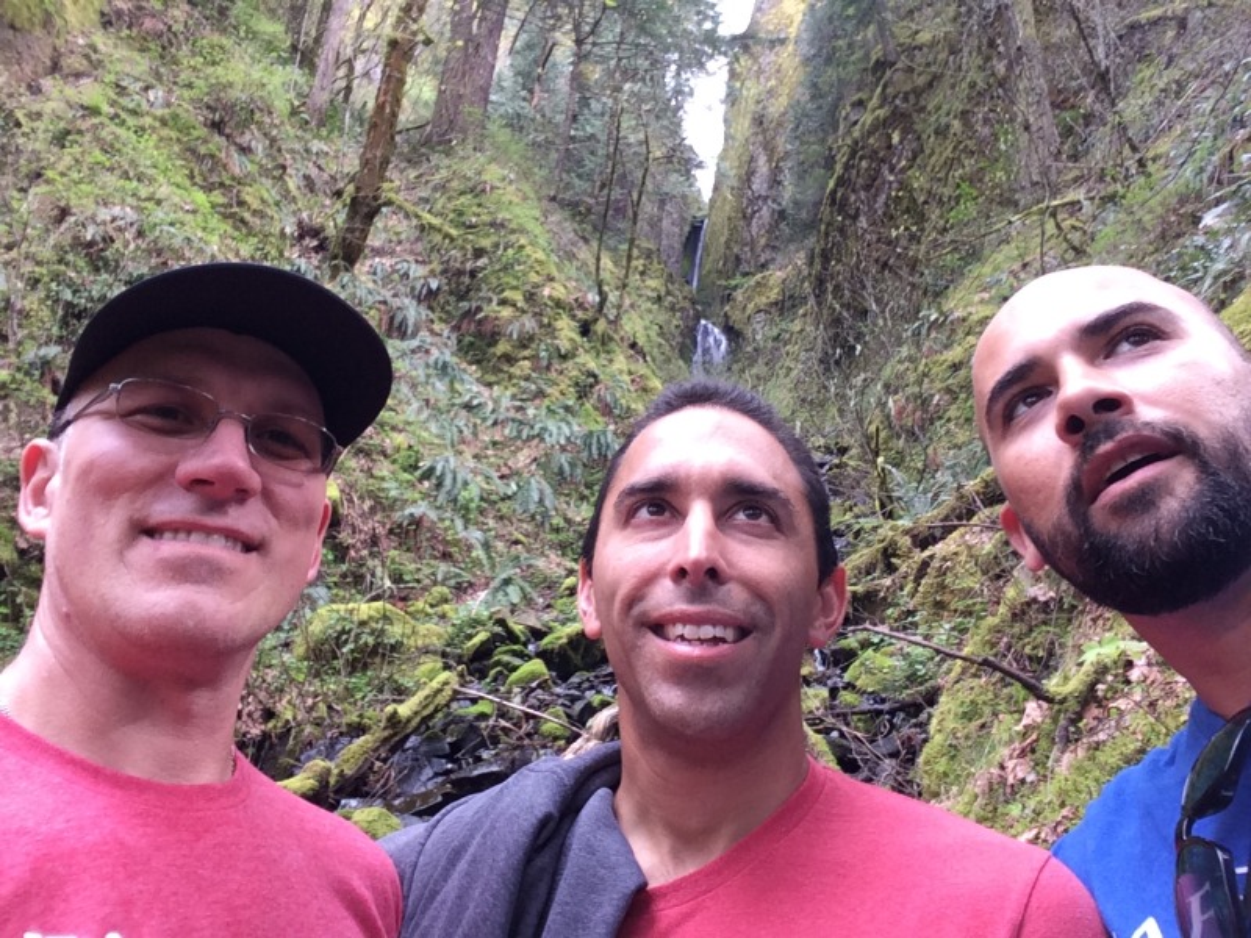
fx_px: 1120
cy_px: 469
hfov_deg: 58.4
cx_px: 626
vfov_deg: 45.4
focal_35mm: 31
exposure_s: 1/60
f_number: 2.4
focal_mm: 2.15
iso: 64
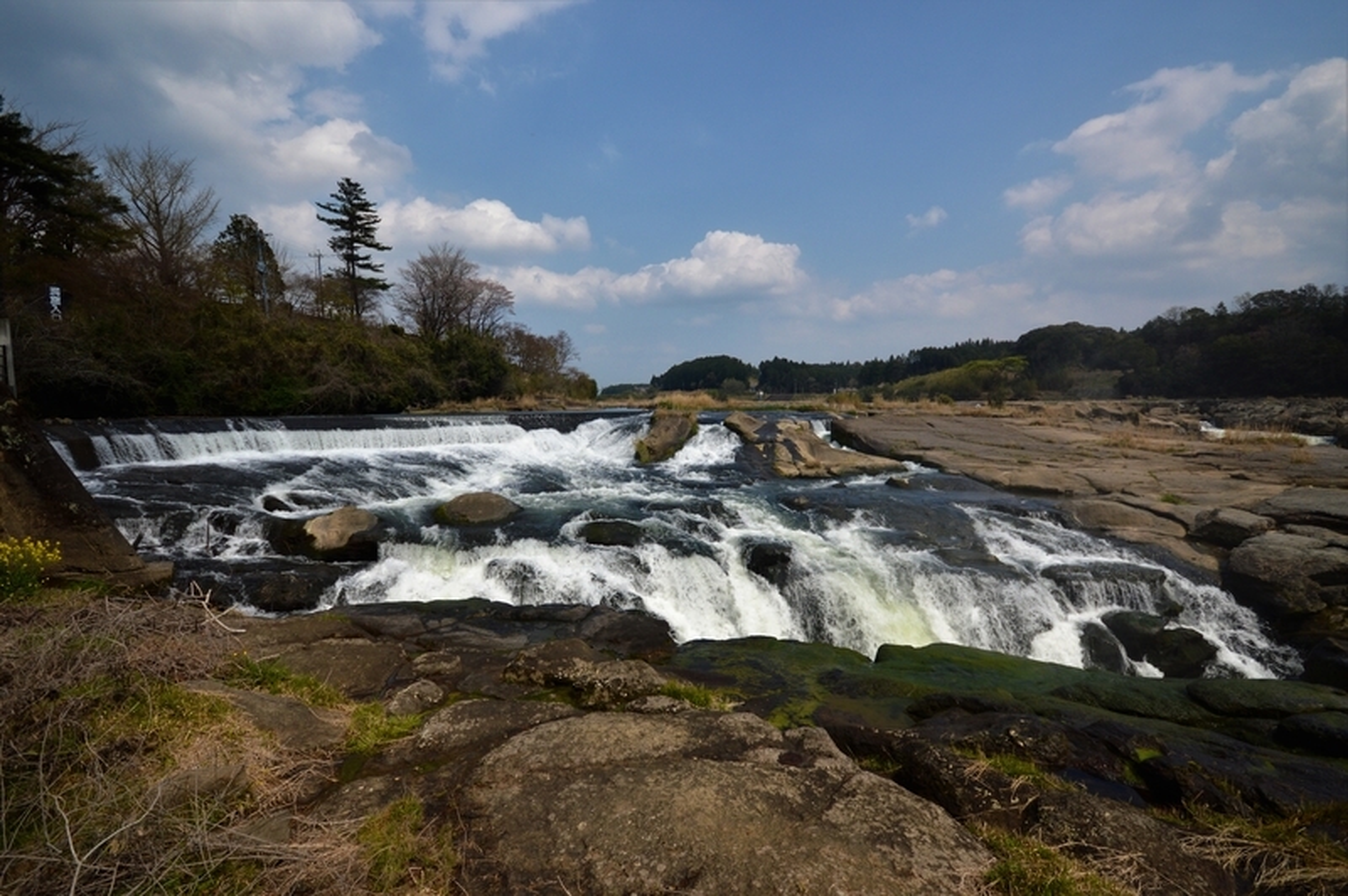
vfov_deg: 77.2
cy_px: 448
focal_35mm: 15
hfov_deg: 100.4
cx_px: 674
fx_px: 561
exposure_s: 1/125
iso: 220
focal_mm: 10
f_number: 5.6
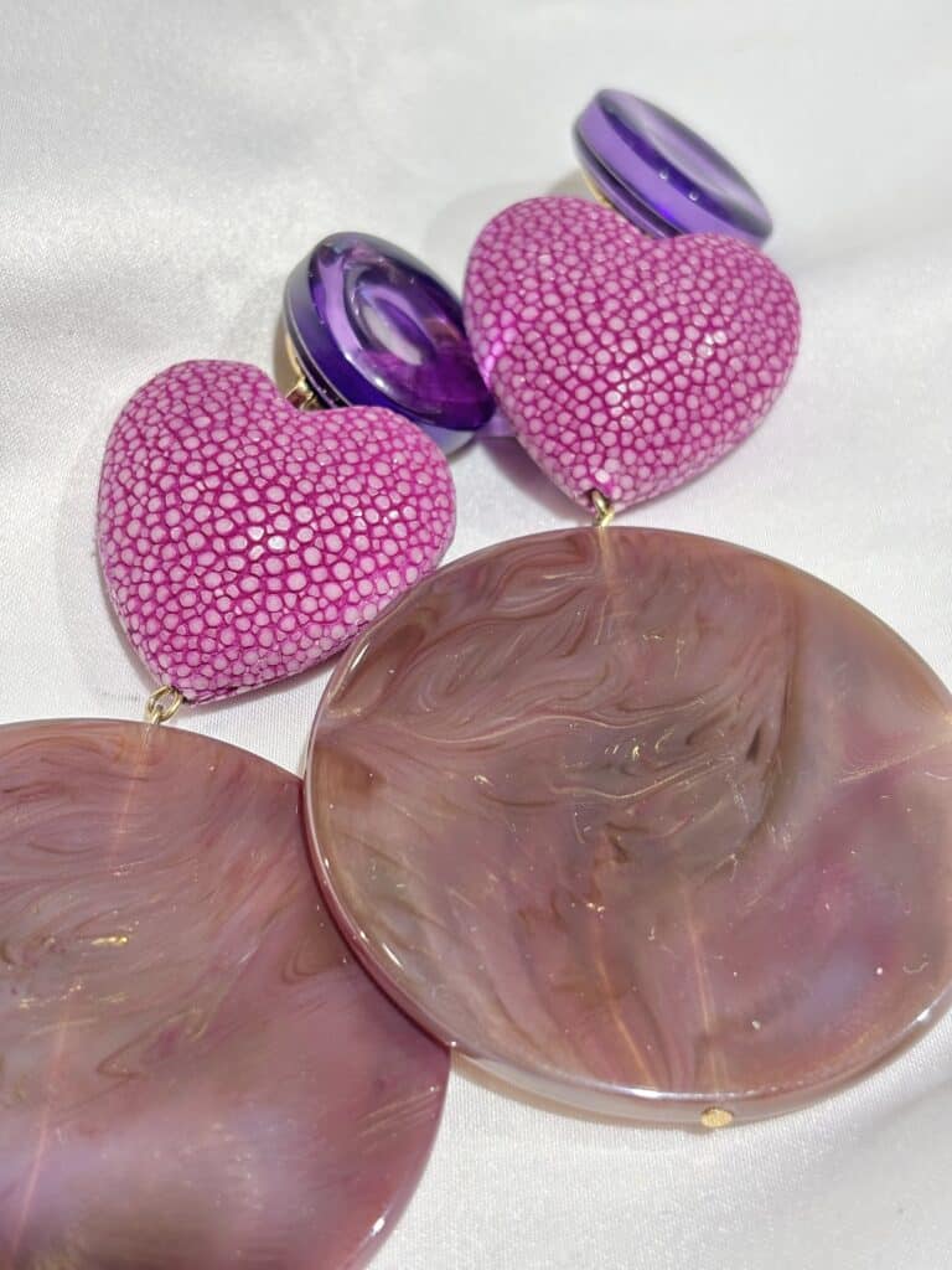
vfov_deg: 36.8
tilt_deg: -43.4
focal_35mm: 52
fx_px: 1907
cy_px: 635
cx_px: 476
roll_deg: +8.0
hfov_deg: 28.0
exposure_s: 1/100
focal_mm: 5.96
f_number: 1.6
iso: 32
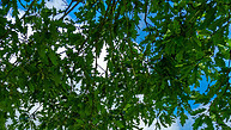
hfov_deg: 27.1
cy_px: 266
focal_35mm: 78
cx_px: 98
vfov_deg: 13.2
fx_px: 478
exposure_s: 1/640
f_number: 5.6
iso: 200
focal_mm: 32
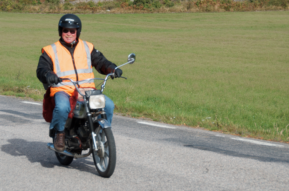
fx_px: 1017
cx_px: 133
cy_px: 76
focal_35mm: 127
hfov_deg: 16.2
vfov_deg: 10.7
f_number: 6.3
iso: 400
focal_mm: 70
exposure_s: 1/1600
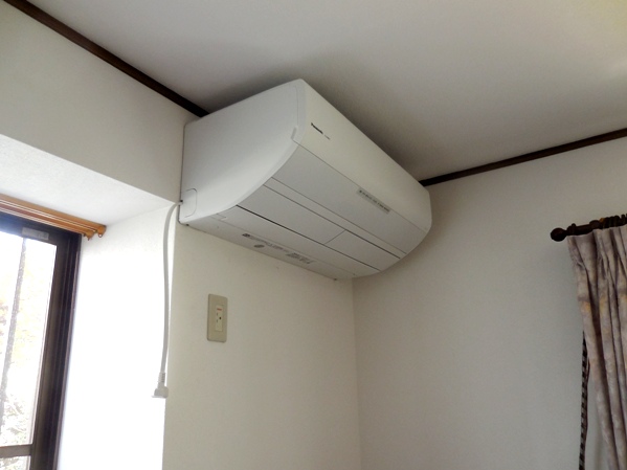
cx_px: 314
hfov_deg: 63.5
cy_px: 235
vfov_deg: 49.7
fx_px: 507
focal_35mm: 28
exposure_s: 1/30
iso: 160
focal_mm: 5
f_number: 3.5
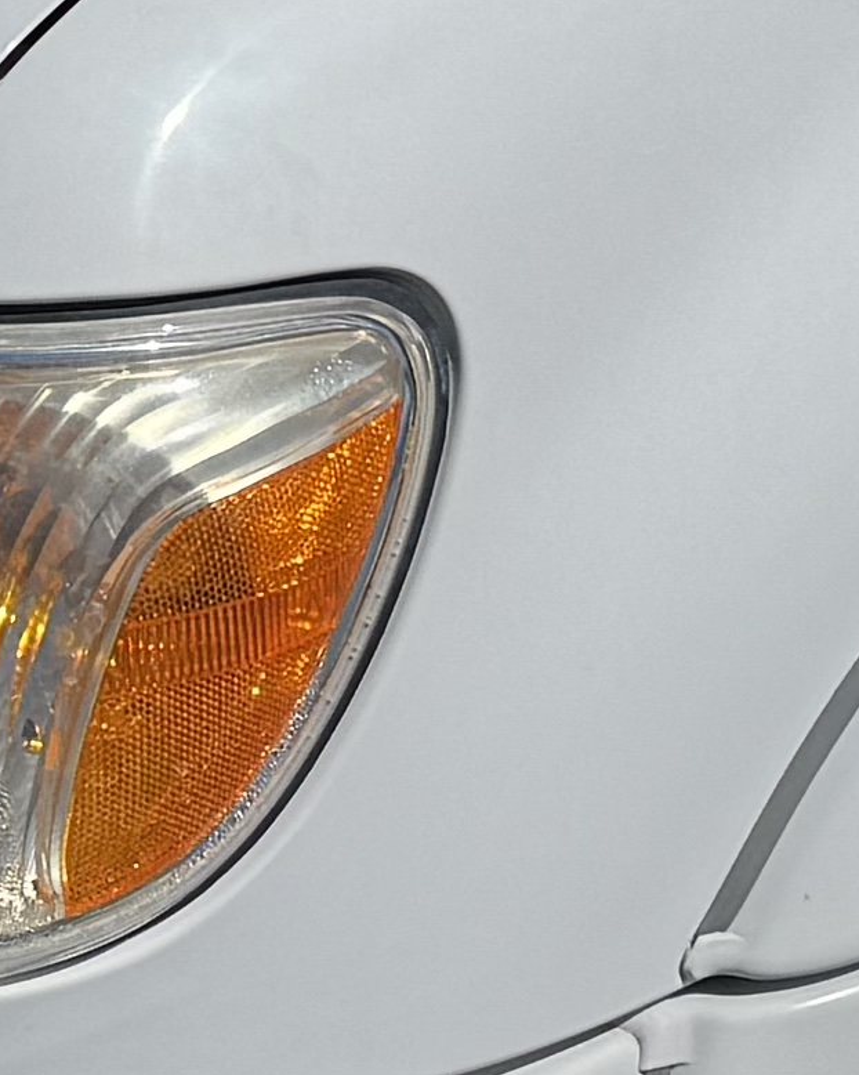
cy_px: 236
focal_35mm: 172
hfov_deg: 8.7
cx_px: -530
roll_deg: -2.0
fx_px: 5468
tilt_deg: -24.9
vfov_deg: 11.2
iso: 64
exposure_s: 1/12346
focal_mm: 6.76
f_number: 1.78
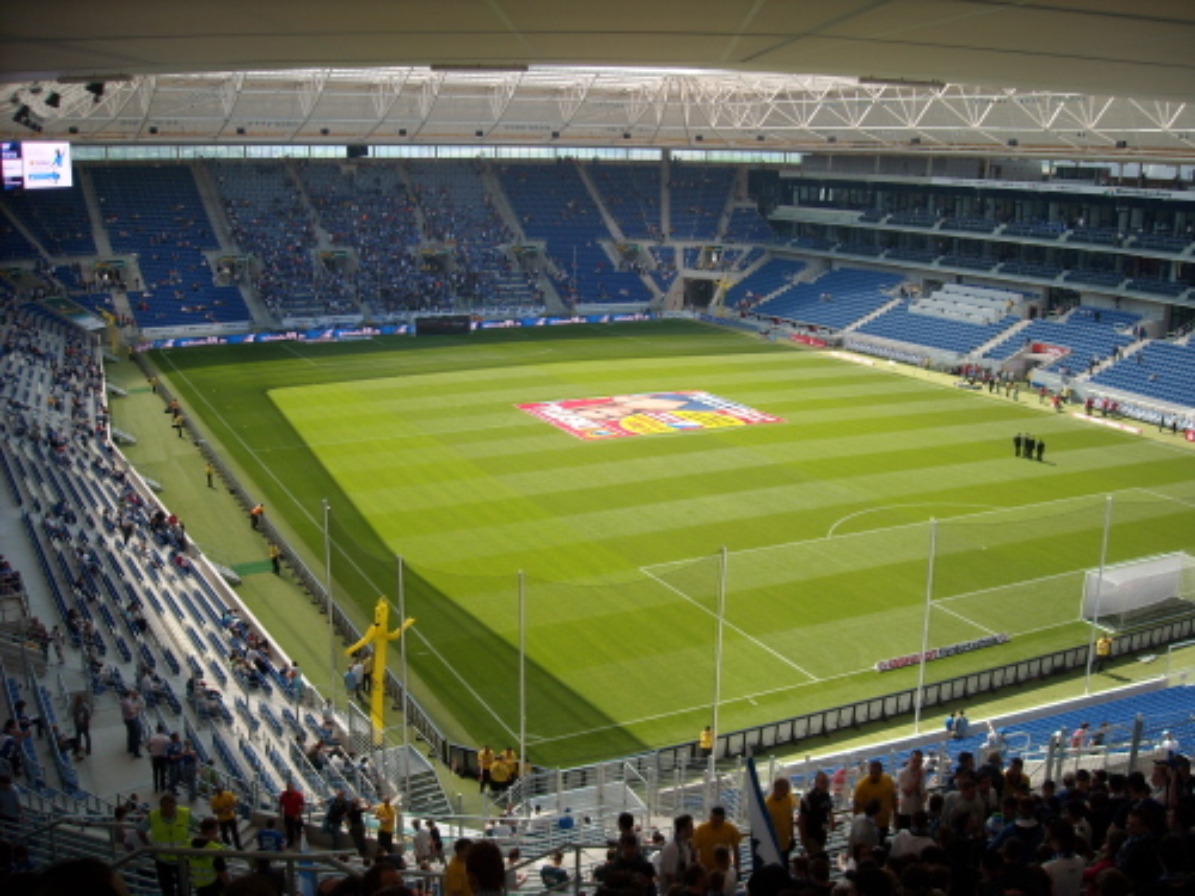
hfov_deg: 52.6
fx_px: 1208
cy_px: 448
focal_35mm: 35
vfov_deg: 40.7
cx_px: 598
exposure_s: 1/478
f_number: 2.8
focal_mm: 5.7
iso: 64
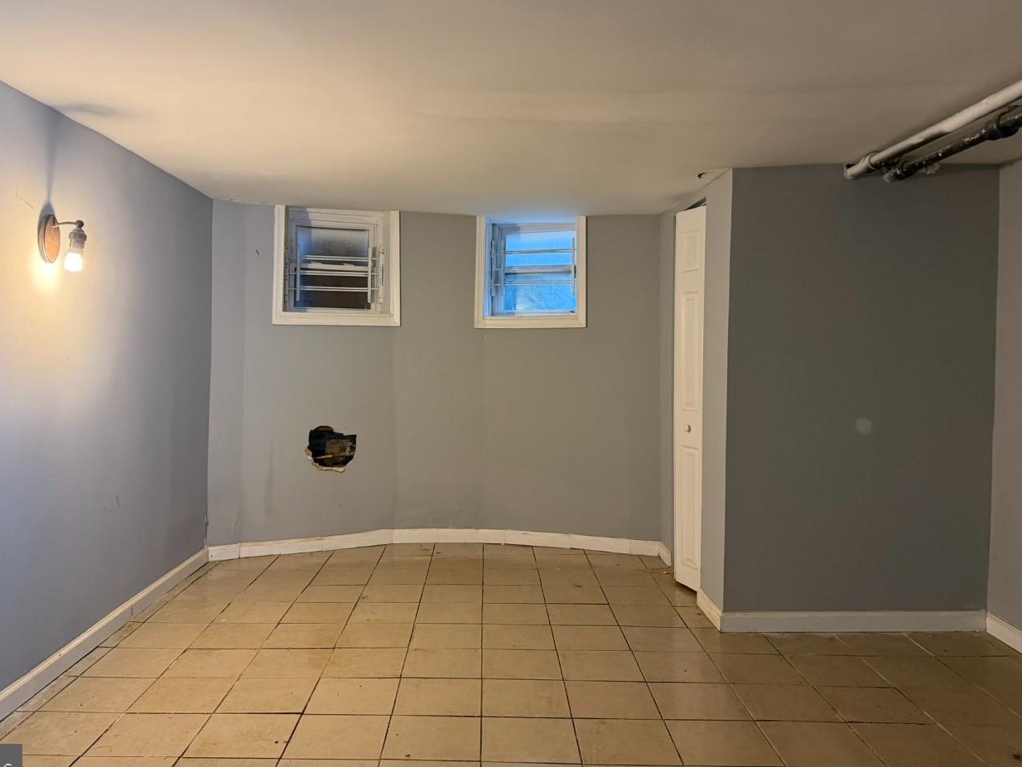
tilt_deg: +1.1
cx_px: 474
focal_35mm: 28
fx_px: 827
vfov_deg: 49.7
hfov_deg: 63.4
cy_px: 344
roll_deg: -0.4
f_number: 1.78
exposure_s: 1/60
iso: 320
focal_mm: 6.76
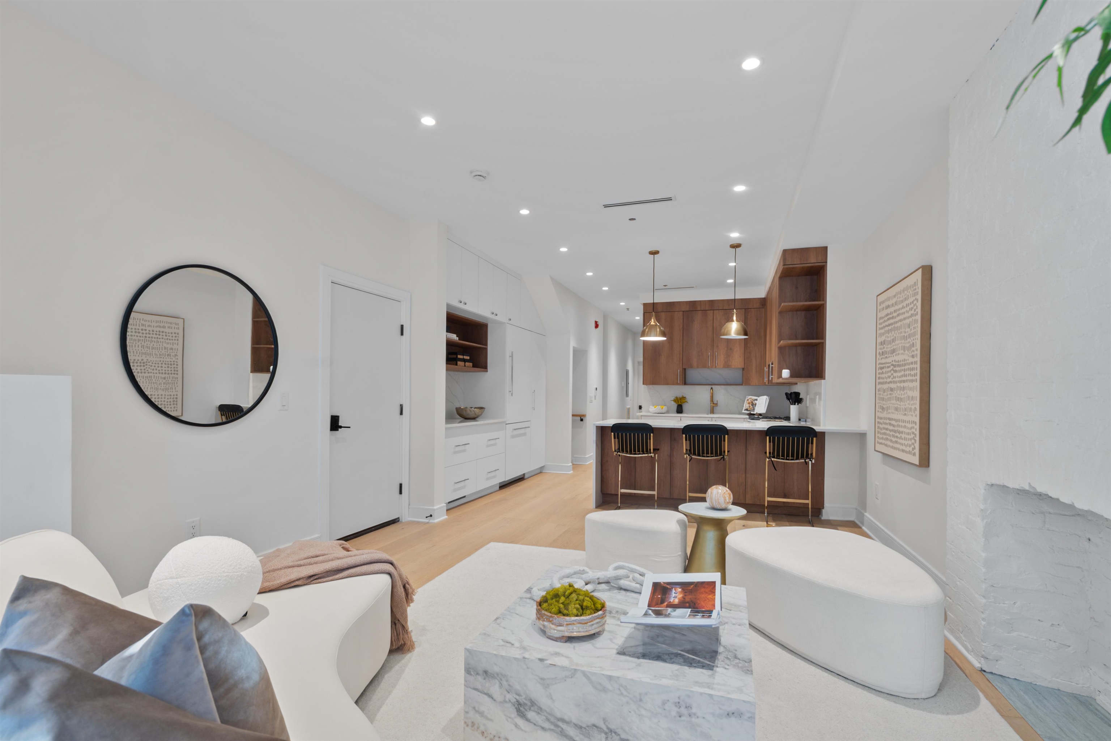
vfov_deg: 73.8
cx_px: 556
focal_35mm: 16
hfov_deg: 96.7
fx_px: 494
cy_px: 370
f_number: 9
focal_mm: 16
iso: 250
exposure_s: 1/2.5
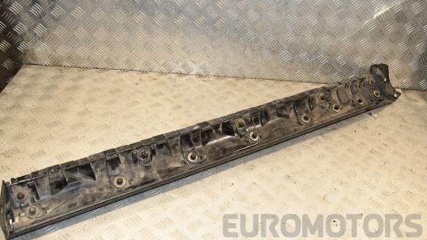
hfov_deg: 54.0
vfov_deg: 31.9
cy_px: 124
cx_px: 209
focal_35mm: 37
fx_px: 419
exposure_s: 1/200
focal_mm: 22
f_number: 7.1
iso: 800
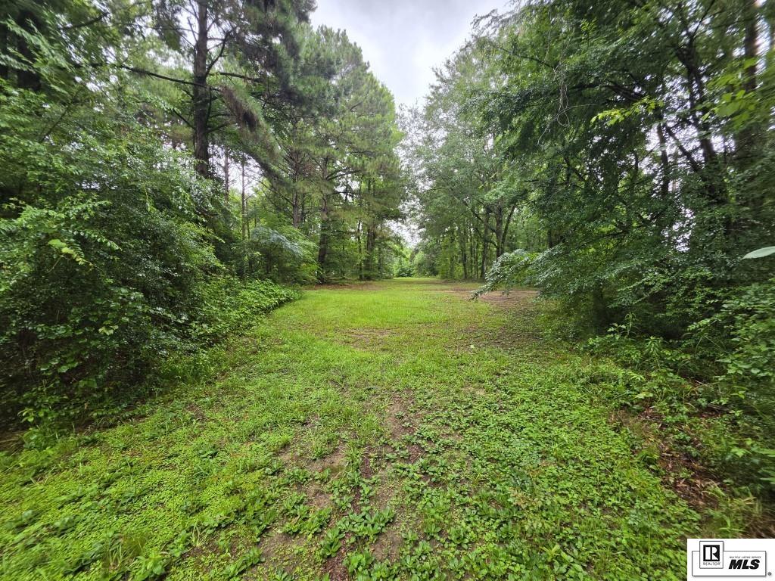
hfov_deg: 106.2
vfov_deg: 89.9
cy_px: 290
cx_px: 388
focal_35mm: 13
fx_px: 291
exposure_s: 1/120
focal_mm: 2.2
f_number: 1.9
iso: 16
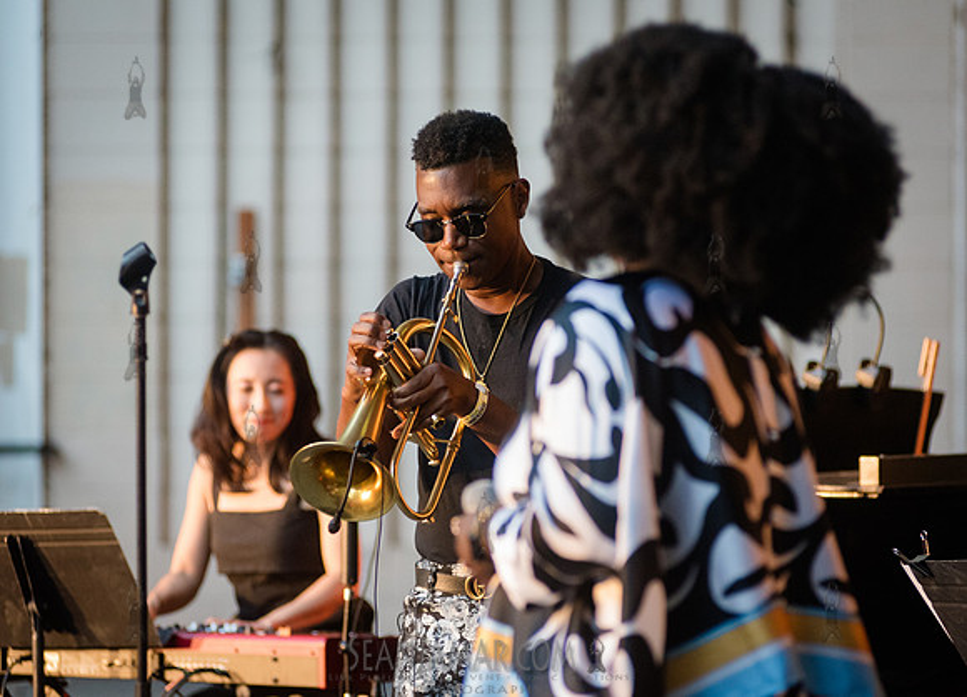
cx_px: 522
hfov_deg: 10.8
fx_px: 5115
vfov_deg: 7.8
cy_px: 369
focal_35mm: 186
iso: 4000
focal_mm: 155
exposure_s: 1/500
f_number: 3.2
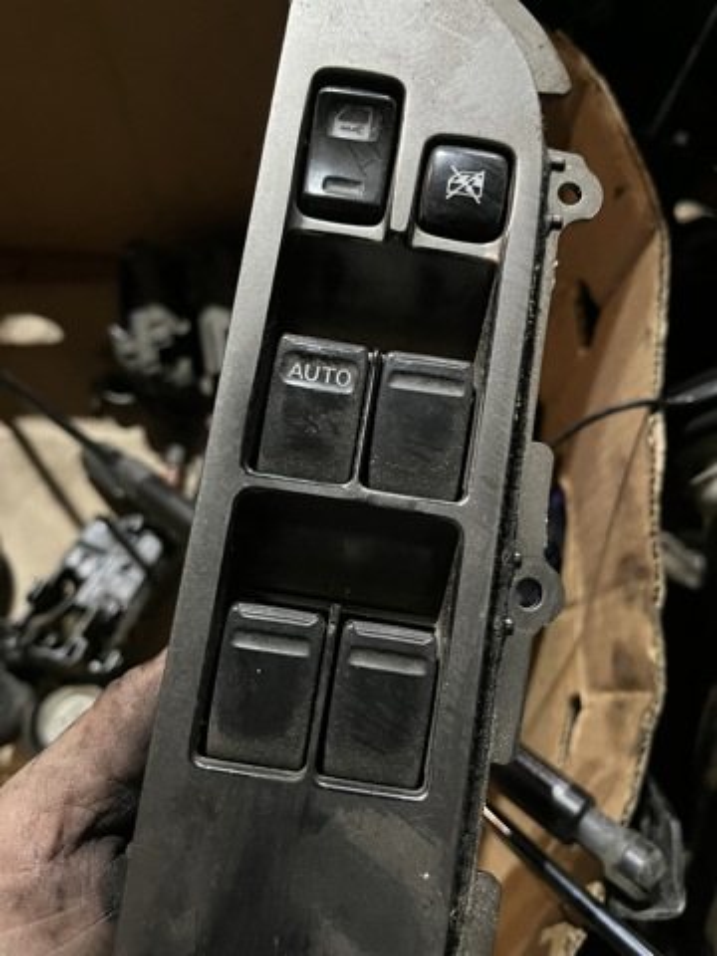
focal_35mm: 26
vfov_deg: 67.3
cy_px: 478
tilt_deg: -67.4
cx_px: 358
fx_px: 718
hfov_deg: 53.1
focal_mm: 5.1
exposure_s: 1/25
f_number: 1.6
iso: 640
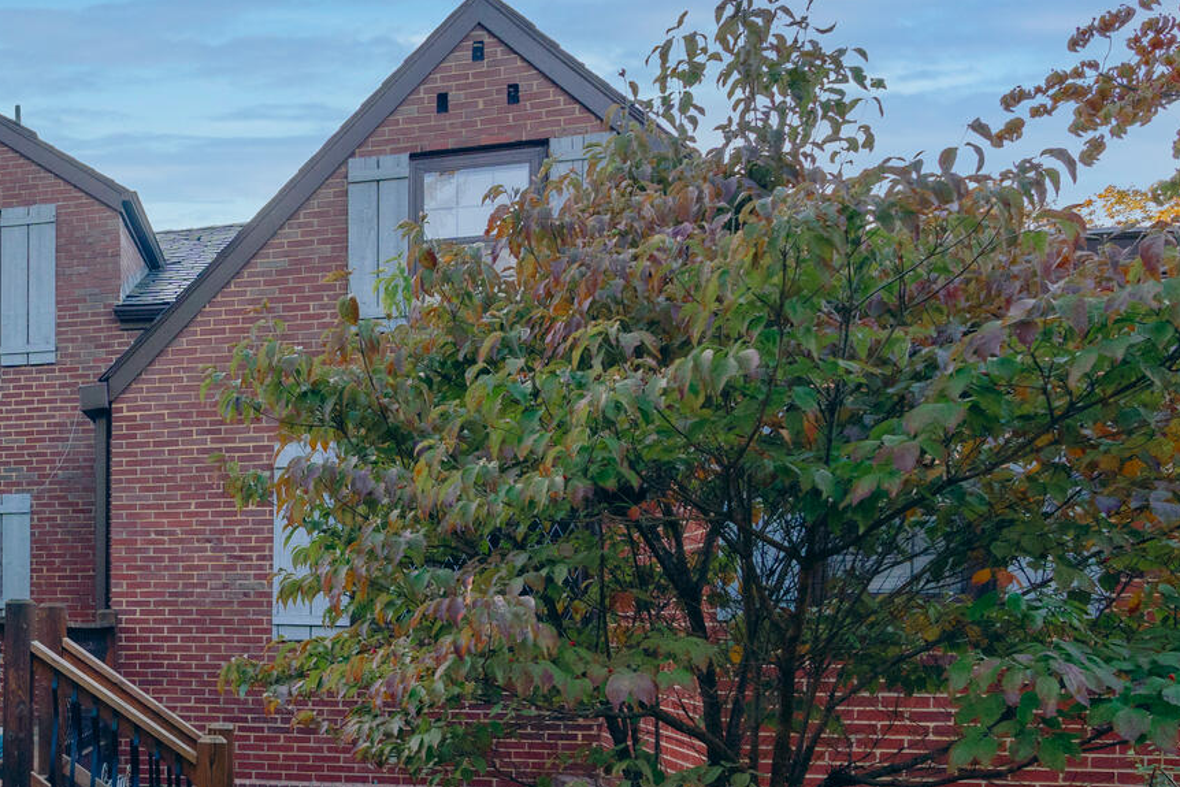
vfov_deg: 33.9
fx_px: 1246
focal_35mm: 38
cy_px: 645
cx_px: -85
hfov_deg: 41.5
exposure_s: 1/200
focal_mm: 16
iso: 1600
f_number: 7.1
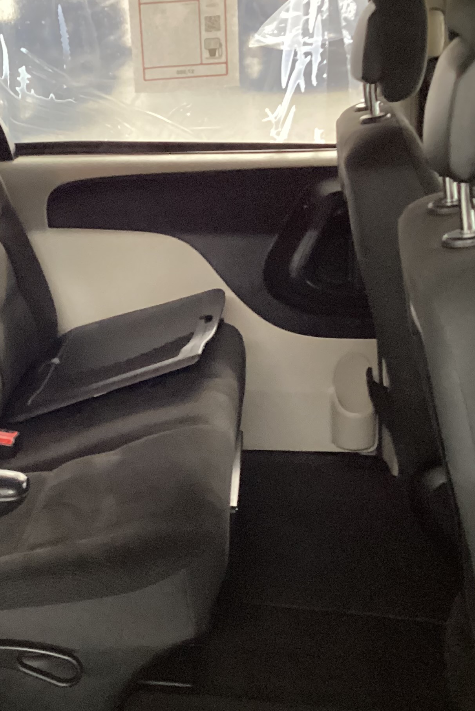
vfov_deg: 34.5
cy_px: 371
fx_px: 1147
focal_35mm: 58
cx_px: 69
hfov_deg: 22.9
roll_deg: +3.1
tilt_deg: -22.9
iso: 640
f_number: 2.4
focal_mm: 3.3
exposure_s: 1/20
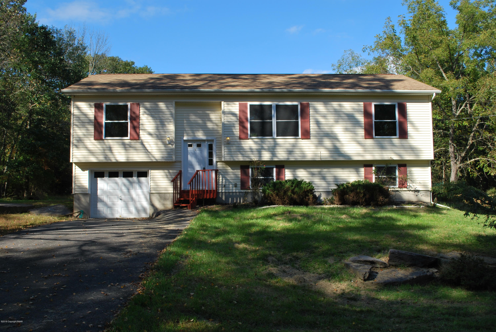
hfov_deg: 53.1
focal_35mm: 36
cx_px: 248
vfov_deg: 37.0
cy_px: 166
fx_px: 497
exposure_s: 1/200
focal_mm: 24
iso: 100
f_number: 7.1
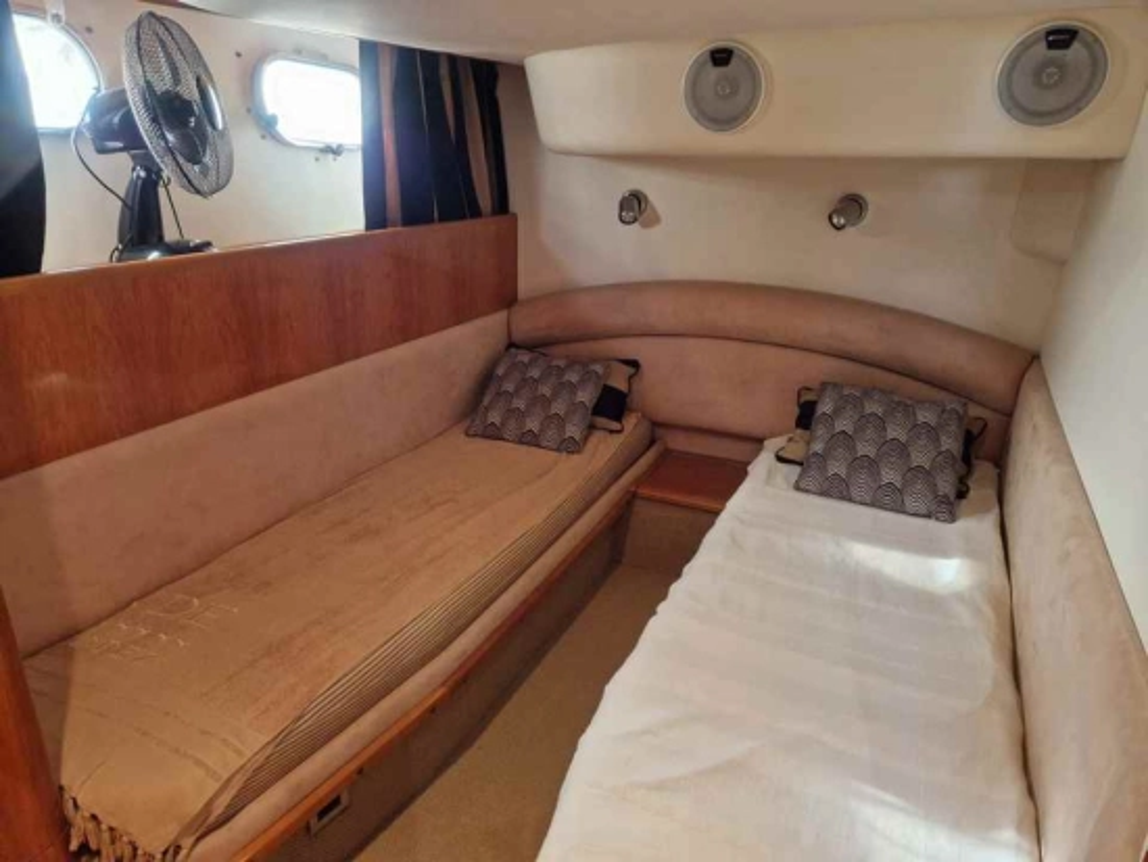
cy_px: 431
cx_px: 574
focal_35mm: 23
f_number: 1.8
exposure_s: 1/100
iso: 1000
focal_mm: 5.4
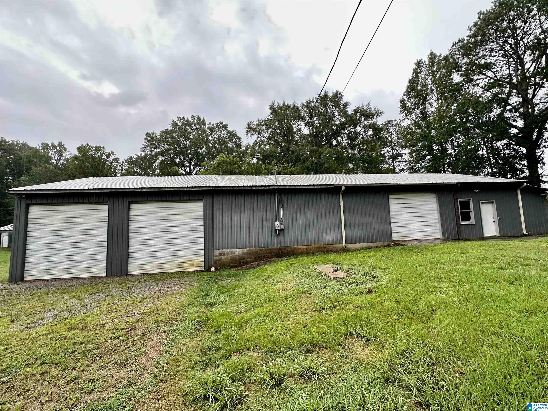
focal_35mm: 14
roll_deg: +2.2
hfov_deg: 102.1
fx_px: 222
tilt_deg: +4.7
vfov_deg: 85.7
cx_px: 274
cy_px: 206
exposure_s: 1/99
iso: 100
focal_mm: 2.22
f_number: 2.2
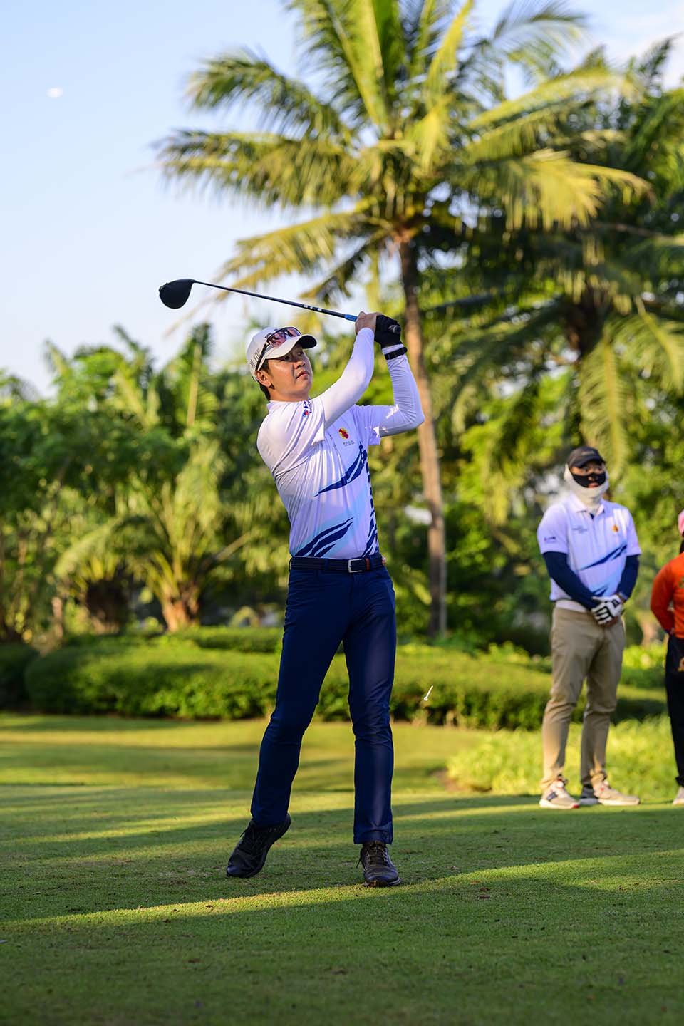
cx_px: 342
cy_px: 513
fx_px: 2422
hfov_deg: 16.1
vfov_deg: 23.9
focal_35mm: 85
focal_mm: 85
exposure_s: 1/2500
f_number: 2.8
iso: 560
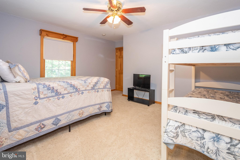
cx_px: 120
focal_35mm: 15
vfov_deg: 77.3
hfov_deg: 100.4
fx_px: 100
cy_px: 80
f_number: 3.5
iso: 800
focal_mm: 10
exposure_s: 1/50
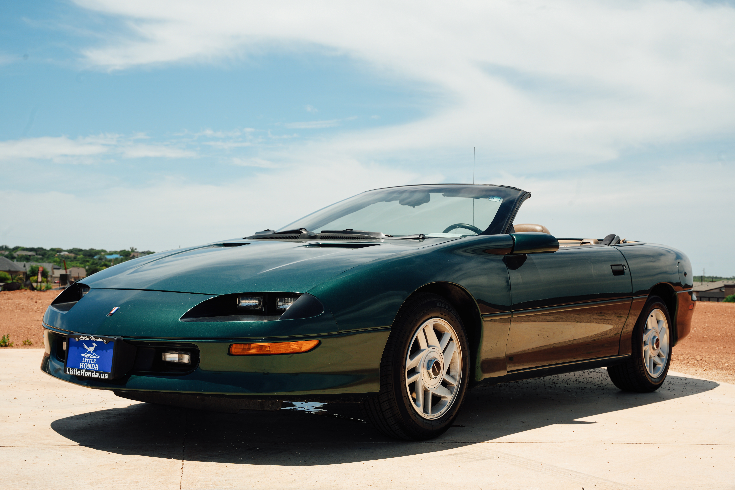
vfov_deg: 28.3
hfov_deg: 41.4
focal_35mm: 48
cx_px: 368
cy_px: 245
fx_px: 972
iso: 100
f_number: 9.5
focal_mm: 47.6
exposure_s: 1/200
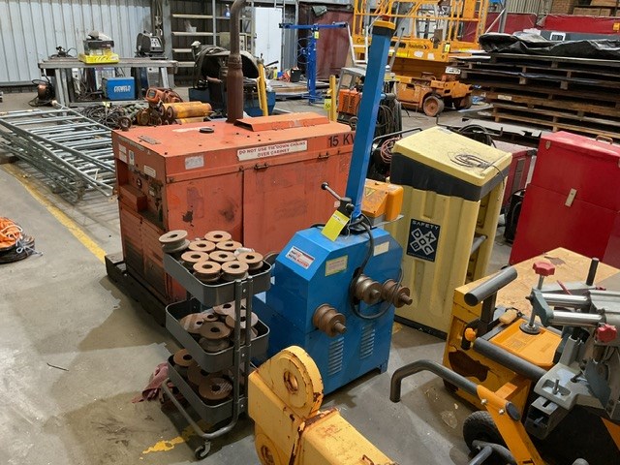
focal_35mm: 29
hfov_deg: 61.7
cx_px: 310
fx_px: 519
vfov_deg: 48.2
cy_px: 232
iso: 250
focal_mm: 3
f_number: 1.8
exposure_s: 1/60
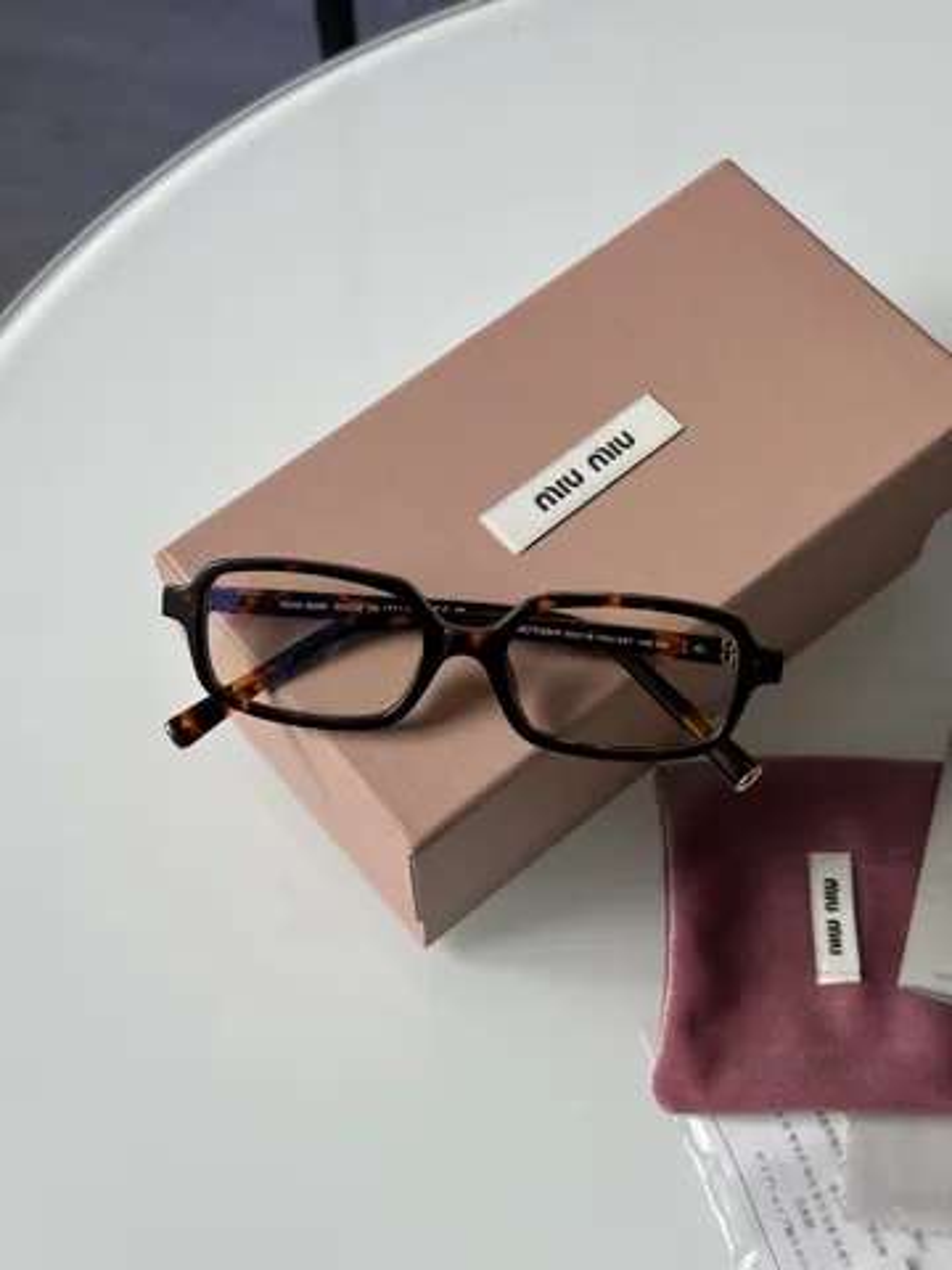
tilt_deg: -64.3
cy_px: 635
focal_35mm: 48
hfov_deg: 30.3
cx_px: 476
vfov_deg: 39.7
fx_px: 1760
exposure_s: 1/229
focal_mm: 6.86
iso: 50
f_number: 1.78
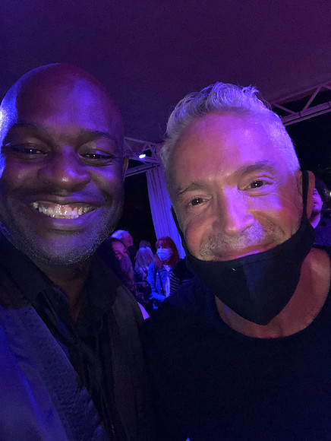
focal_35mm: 32
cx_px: 166
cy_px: 220
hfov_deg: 44.2
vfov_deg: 56.8
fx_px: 407
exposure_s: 1/17
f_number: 2.2
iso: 640
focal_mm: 2.87
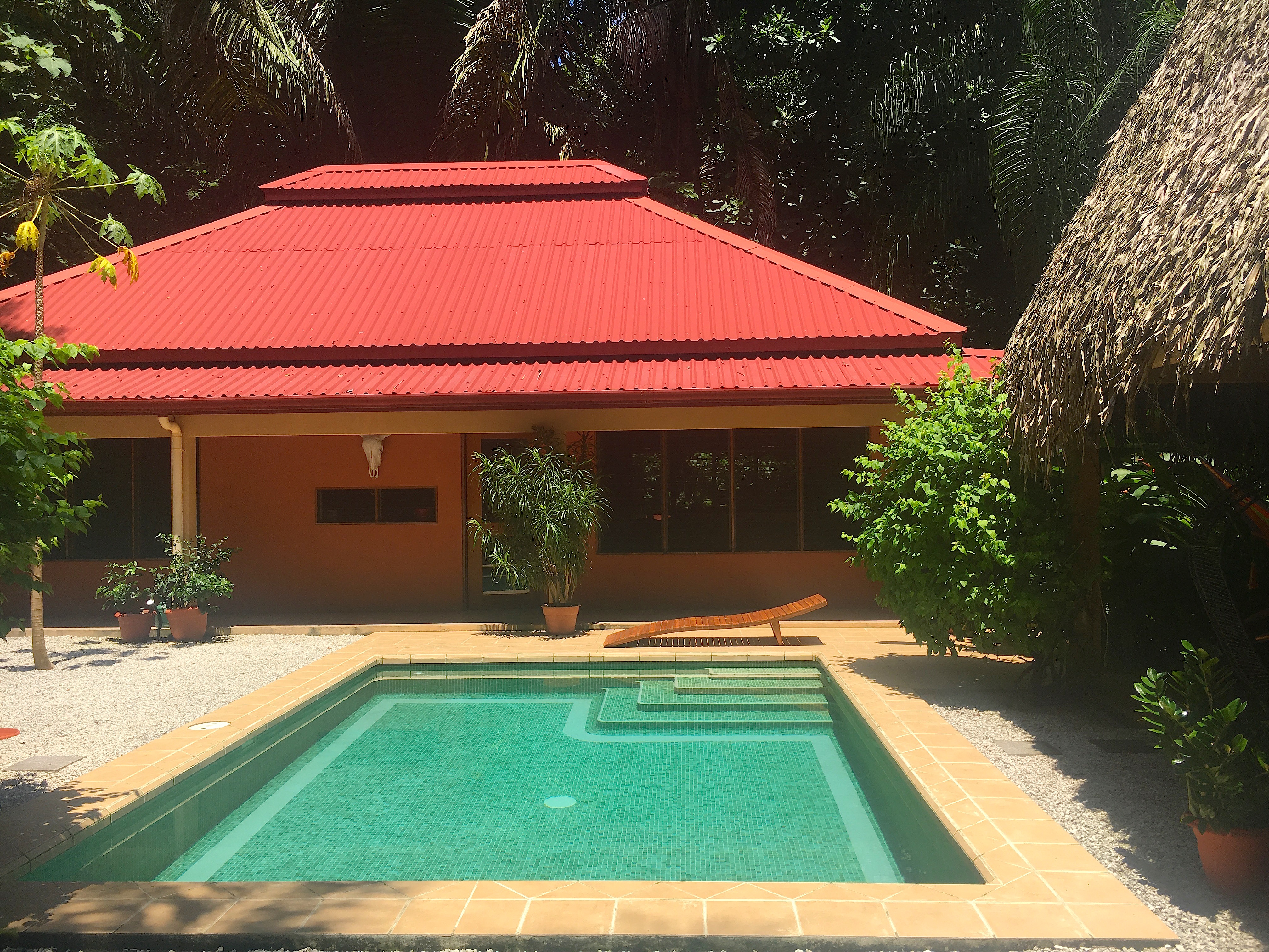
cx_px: 634
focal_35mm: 29
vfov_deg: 48.2
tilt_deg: -0.1
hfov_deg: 61.7
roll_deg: +1.4
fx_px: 1063
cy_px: 476
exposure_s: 1/1202
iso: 25
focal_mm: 4.15
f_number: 2.2
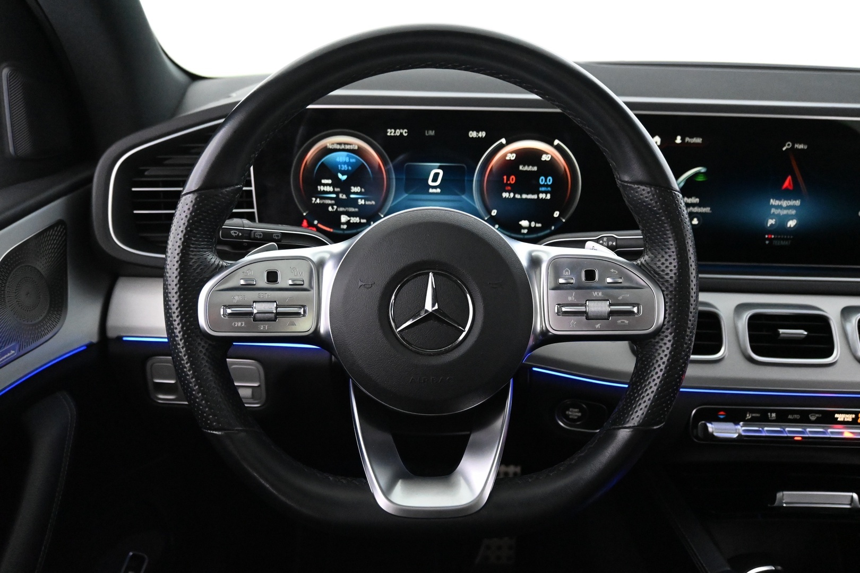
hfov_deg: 63.2
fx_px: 699
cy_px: 286
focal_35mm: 29
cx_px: 430
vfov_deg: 44.6
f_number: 3.8
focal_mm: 19.5
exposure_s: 1/40
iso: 6400
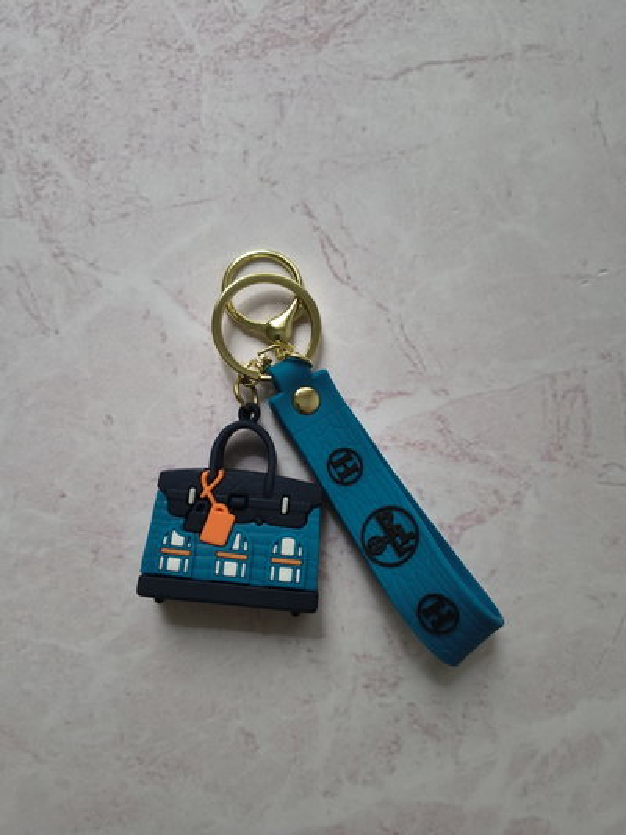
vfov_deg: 71.6
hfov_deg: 56.8
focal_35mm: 24
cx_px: 313
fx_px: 578
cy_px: 418
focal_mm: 5.56
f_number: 1.8
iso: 271
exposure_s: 1/100
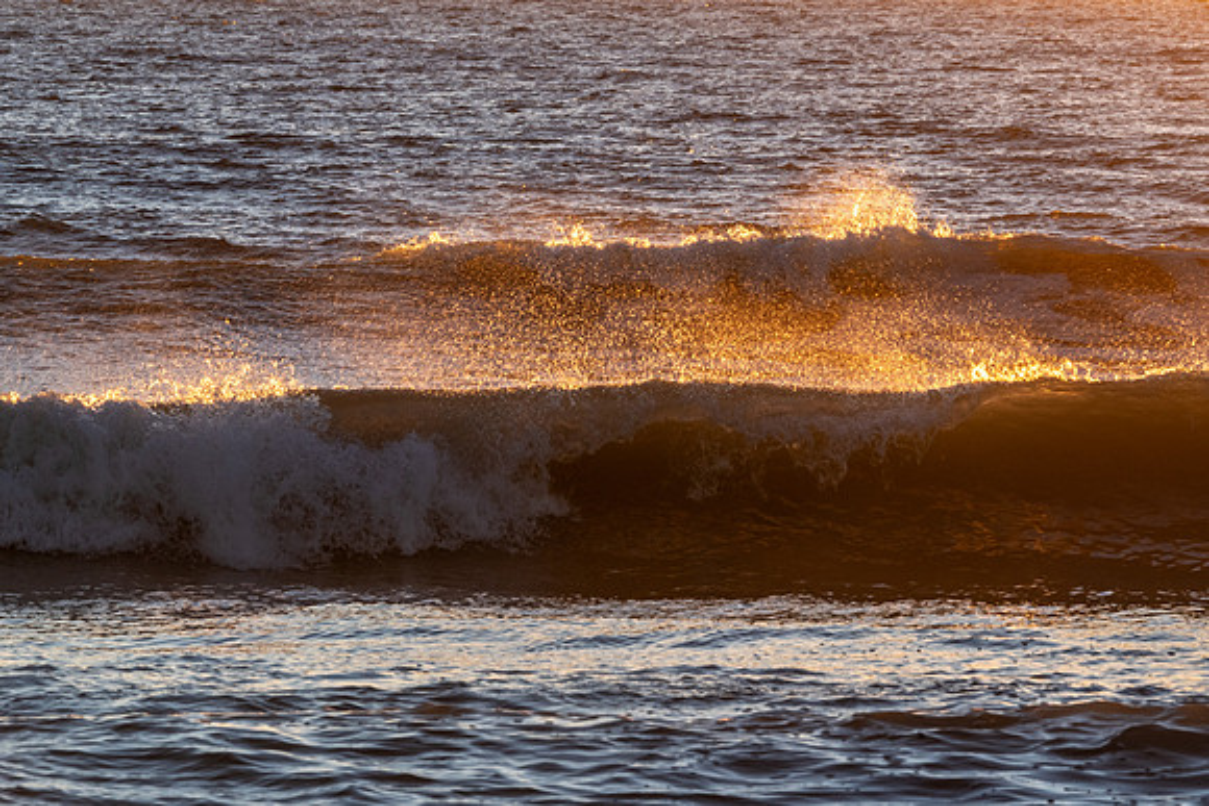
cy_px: 530
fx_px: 15557
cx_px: 725
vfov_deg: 3.0
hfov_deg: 4.5
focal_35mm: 463
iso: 320
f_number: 18
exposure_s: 1/160
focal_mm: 330
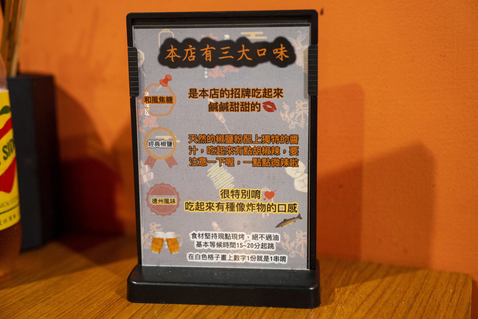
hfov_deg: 41.1
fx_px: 637
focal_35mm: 48
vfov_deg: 28.1
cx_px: 239
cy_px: 160
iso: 3200
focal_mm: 48
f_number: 2.8
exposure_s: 1/60
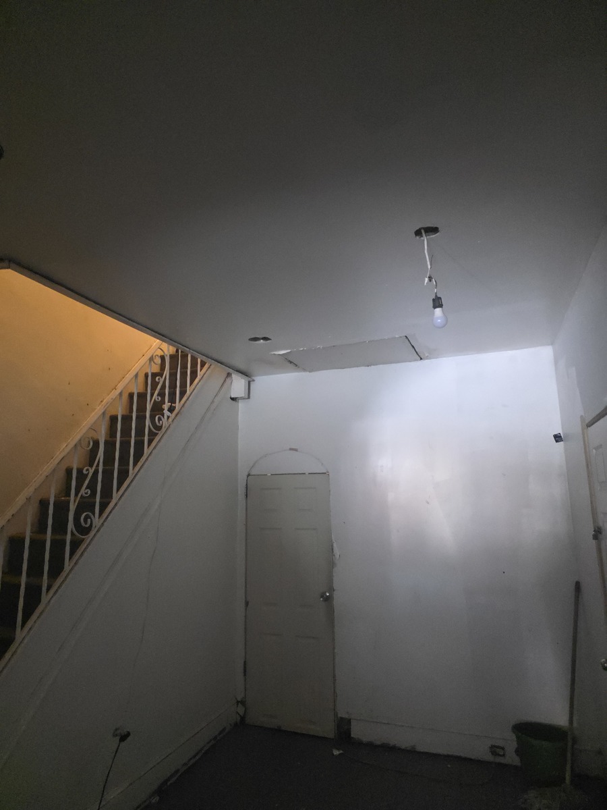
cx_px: 304
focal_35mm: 23
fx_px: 538
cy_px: 405
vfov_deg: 73.9
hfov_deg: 58.9
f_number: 1.7
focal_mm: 6.3
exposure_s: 1/120
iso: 2000
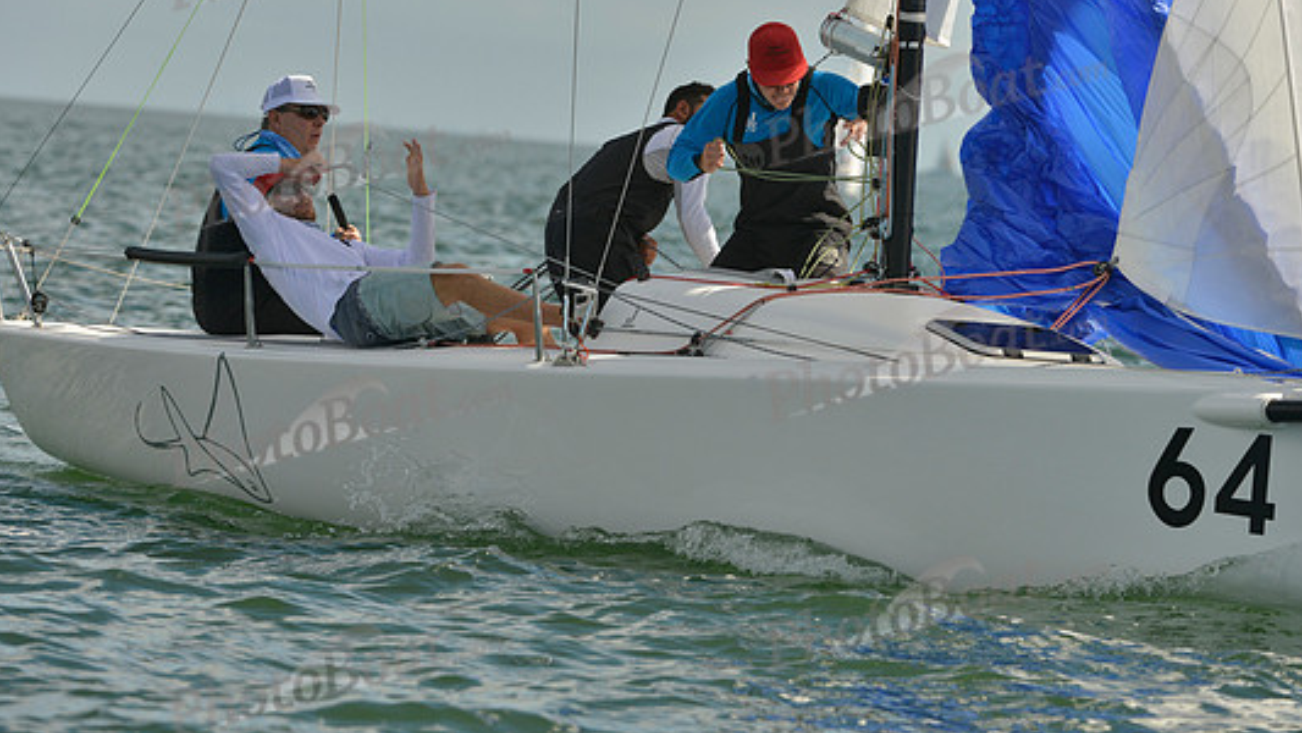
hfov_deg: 6.3
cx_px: 640
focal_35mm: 342
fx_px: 11809
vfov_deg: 3.6
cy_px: 265
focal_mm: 300
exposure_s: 1/1000
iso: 280
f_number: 9
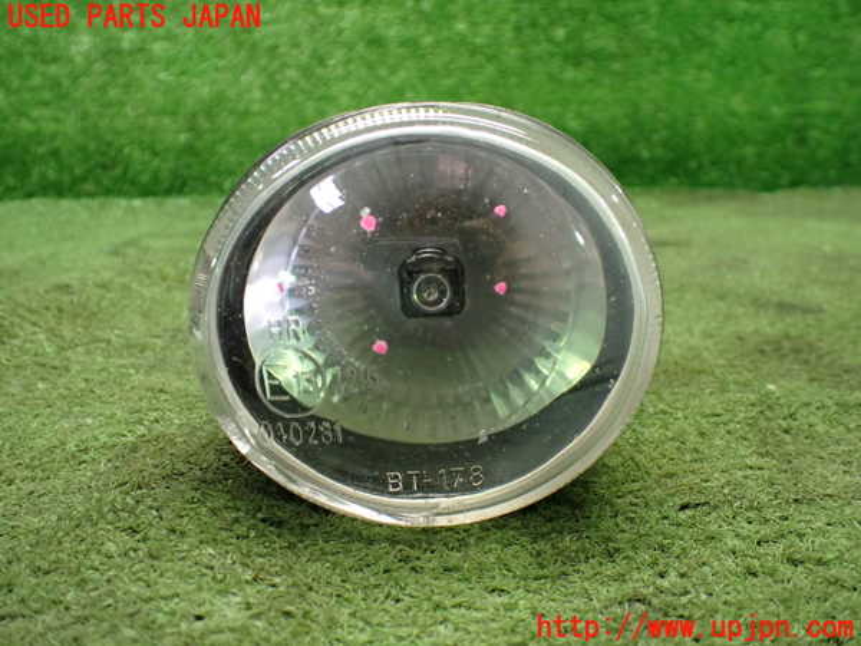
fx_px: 746
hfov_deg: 60.0
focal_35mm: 30
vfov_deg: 46.8
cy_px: 323
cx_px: 430
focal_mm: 5.4
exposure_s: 1/100
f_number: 2.3
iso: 800
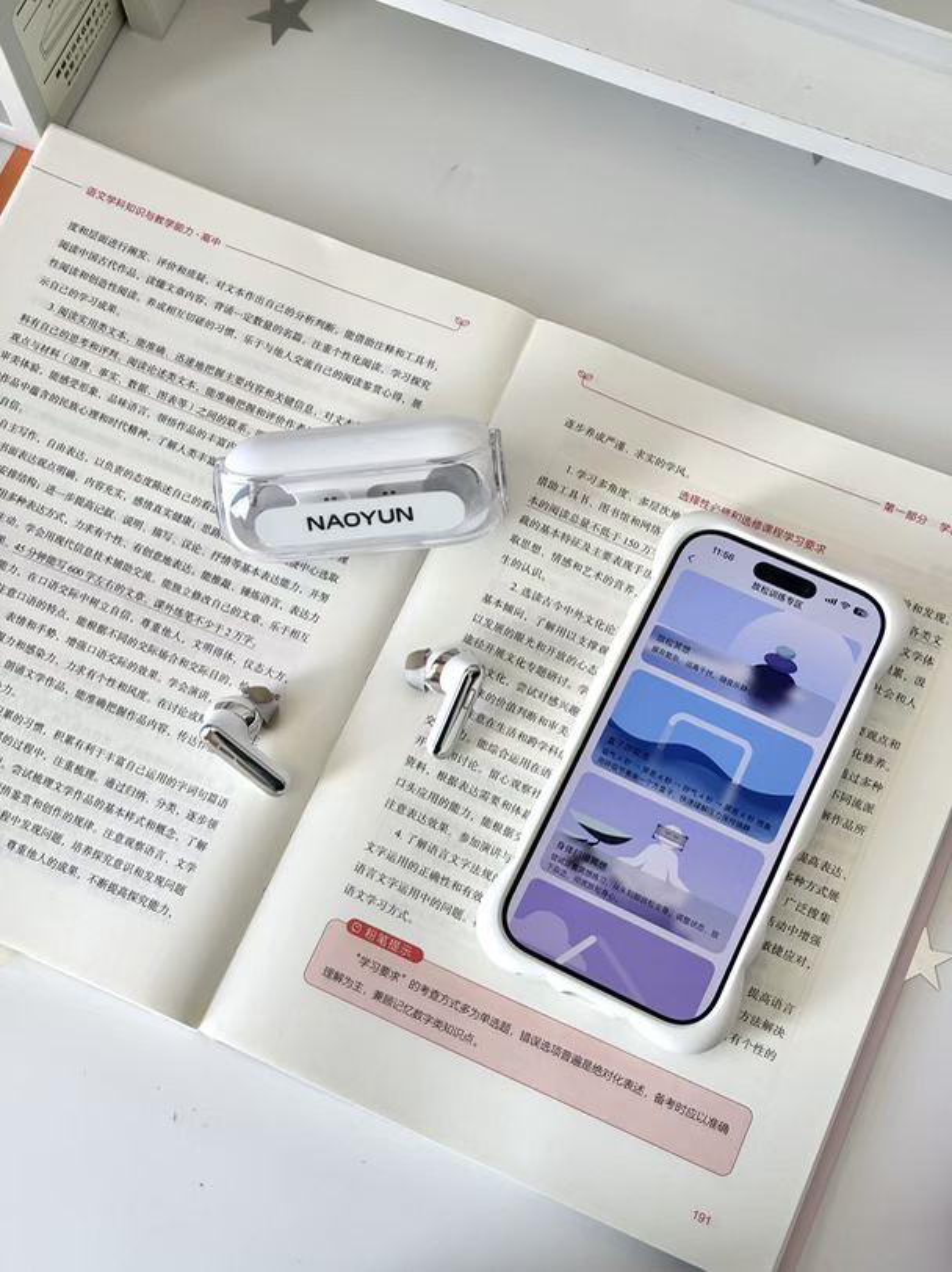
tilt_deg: -71.7
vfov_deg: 36.8
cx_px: 476
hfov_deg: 28.0
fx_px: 1909
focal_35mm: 52
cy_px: 636
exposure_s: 1/121
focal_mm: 5.96
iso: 32
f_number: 1.6
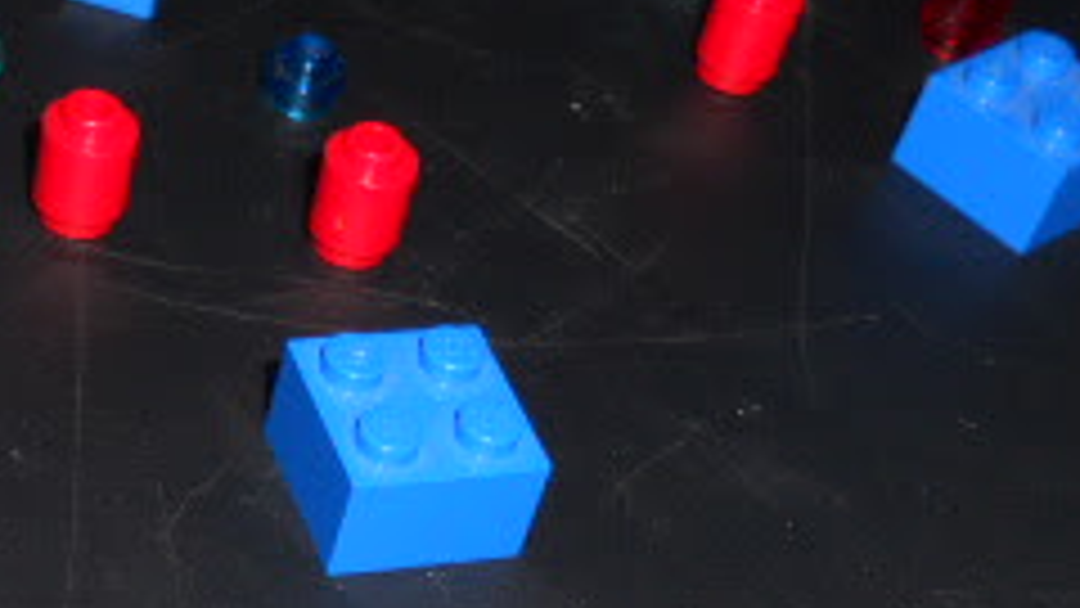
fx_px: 2663
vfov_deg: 12.6
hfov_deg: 22.4
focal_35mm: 93
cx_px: 130
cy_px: 770
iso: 80
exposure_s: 1/25
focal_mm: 5.8
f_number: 8.8
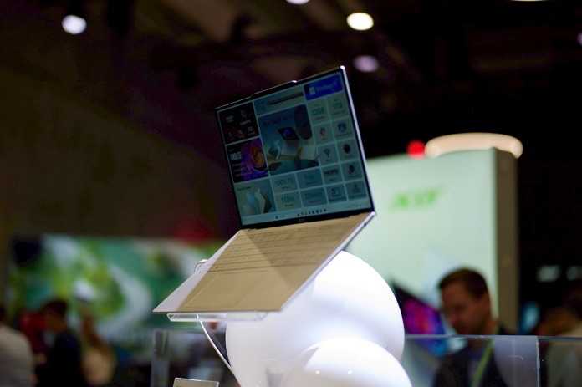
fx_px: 808
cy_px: 194
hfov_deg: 39.6
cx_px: 291
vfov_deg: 27.0
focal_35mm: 50
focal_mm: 50
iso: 160
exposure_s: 1/750
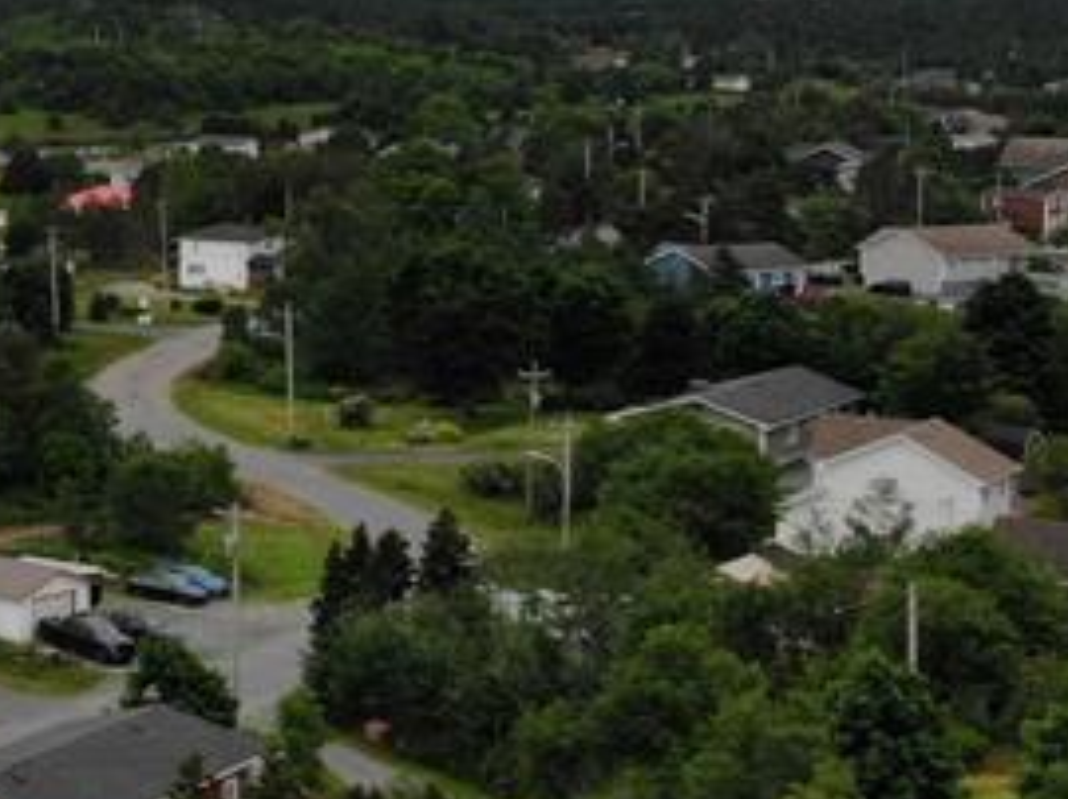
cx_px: -494
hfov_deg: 19.1
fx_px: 2805
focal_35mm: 91
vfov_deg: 16.0
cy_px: 81
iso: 100
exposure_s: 1/224
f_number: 2.8
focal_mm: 4.5
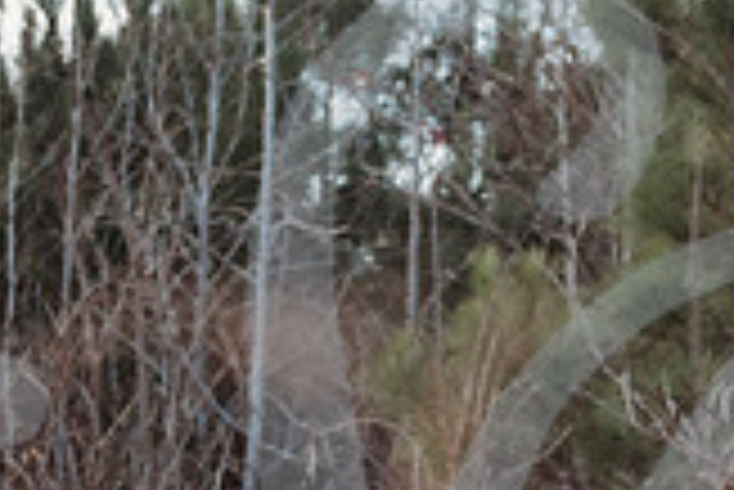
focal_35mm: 193
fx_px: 3938
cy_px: 715
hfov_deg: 10.6
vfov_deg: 7.0
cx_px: 396
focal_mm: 70
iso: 100
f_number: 2.8
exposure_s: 1/160
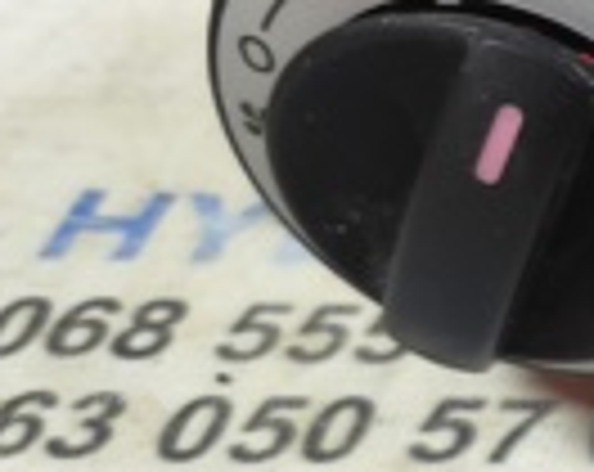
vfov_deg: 14.0
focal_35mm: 109
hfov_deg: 13.7
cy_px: 396
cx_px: 1346
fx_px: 1912
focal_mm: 5.35
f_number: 1.7
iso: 640
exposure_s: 1/50
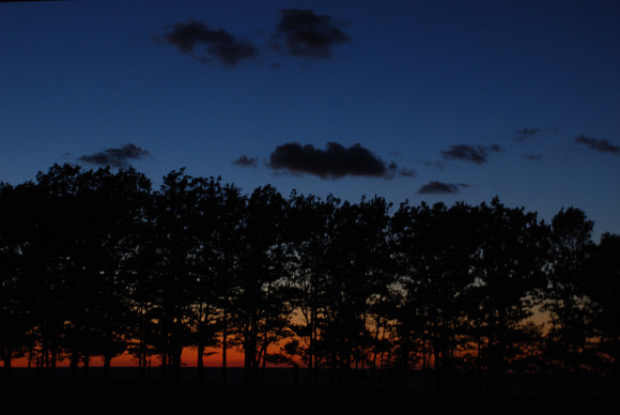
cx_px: 310
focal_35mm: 75
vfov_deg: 18.2
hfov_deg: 27.0
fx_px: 1293
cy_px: 208
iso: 200
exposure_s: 1/1.6
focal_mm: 50
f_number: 7.1
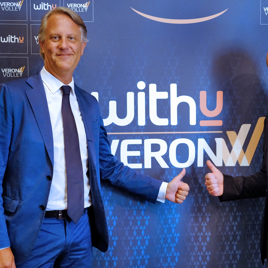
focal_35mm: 64
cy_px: 134
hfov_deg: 26.8
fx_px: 561
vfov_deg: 26.9
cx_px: 162
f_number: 1.4
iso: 2500
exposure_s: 1/250
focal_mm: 33
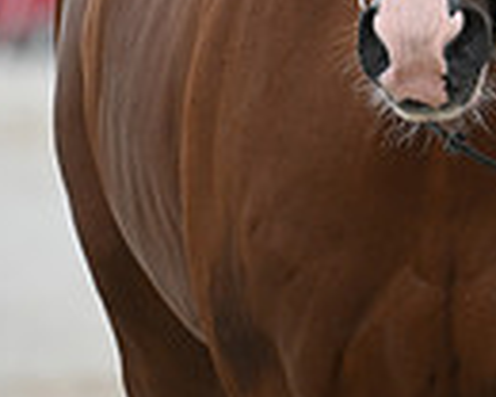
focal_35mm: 1678
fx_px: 24633
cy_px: -136
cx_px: 1084
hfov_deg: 1.2
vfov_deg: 0.9
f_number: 5.6
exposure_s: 1/1600
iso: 640
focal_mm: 400
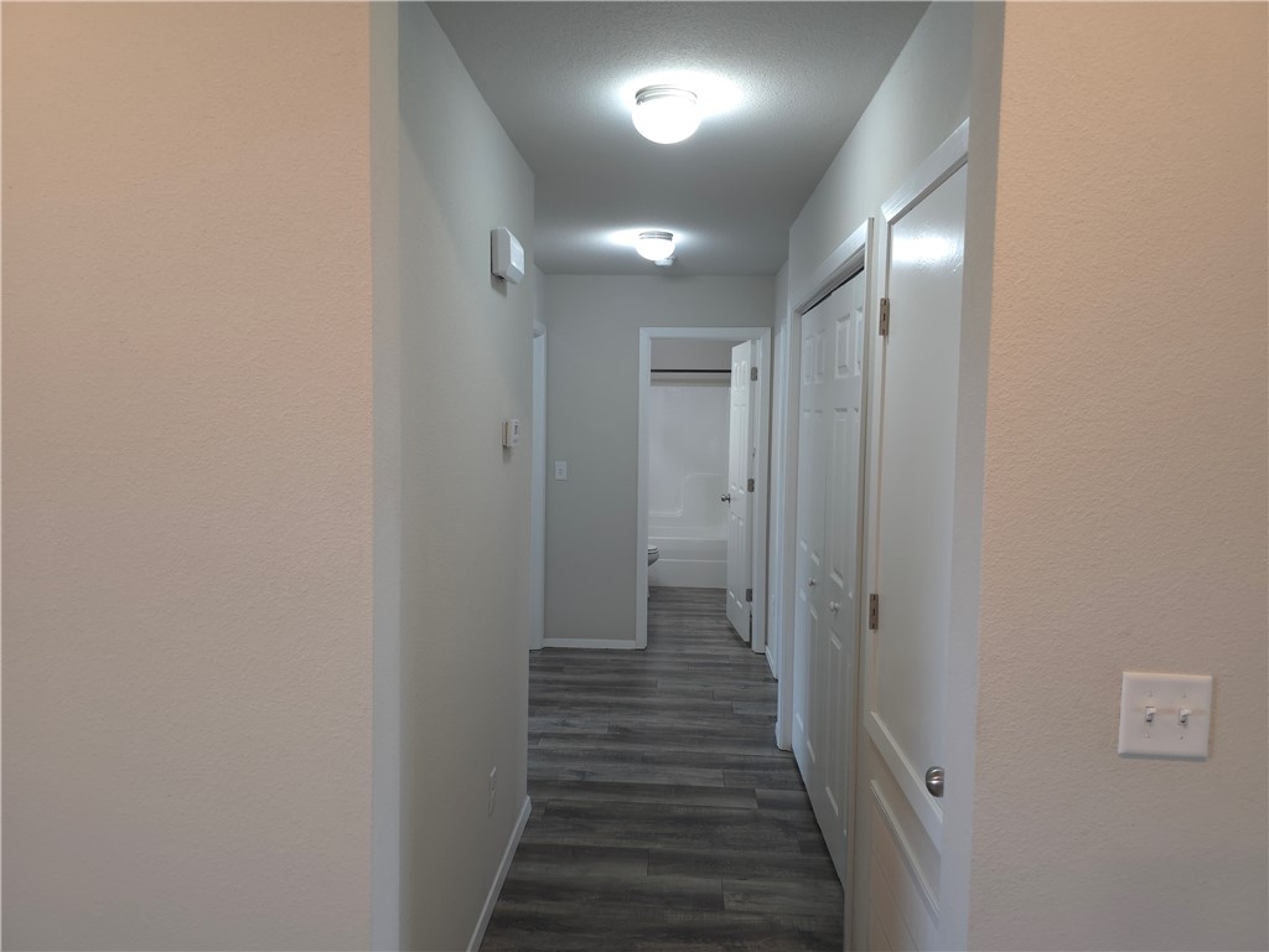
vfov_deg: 58.9
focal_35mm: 23
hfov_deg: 73.9
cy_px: 476
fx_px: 843
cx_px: 634
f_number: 1.7
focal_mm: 6.3
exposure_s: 1/60
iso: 200
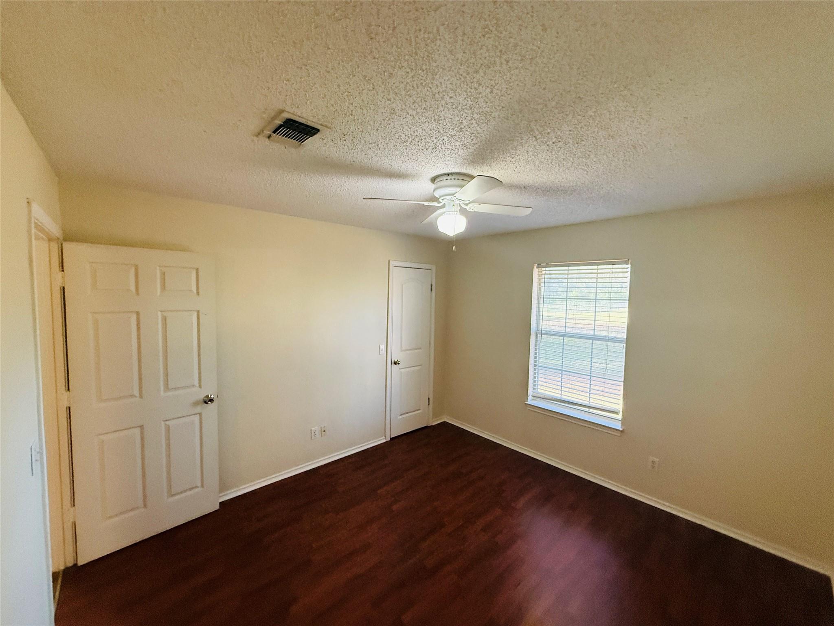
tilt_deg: -3.5
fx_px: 337
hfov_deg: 102.1
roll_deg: -1.1
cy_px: 313
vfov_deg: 85.7
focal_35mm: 14
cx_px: 417
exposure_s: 1/120
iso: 400
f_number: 2.2
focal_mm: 2.22
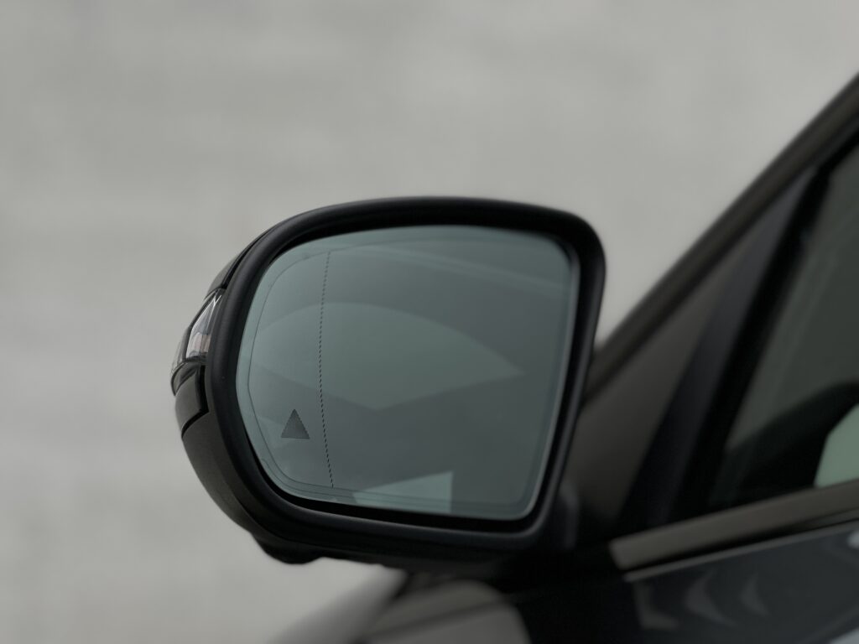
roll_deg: -0.8
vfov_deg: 19.1
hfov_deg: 25.3
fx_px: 1911
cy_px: 322
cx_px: 430
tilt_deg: +10.5
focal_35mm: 77
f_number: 2.8
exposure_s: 1/121
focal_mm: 9
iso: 25
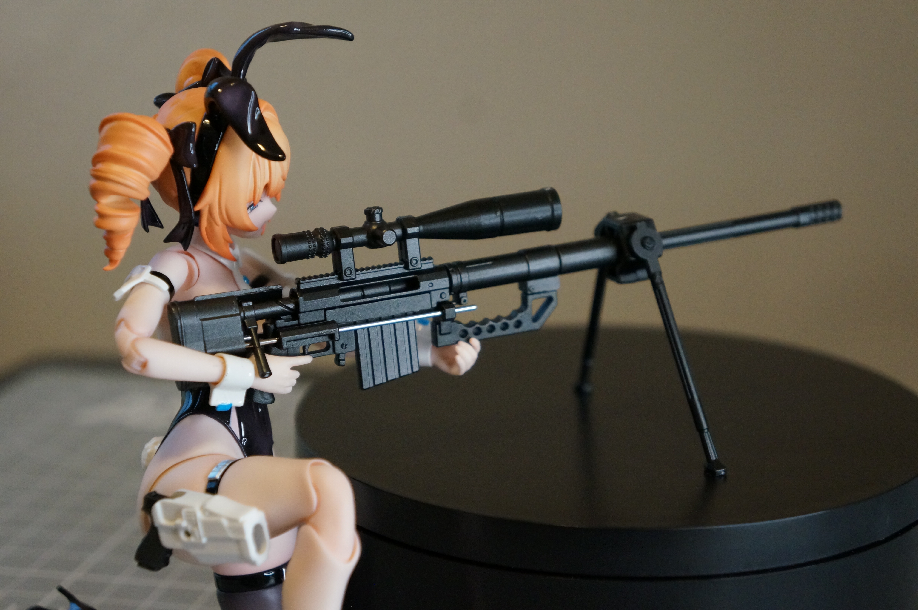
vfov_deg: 20.1
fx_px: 1719
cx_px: 459
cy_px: 305
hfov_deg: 29.9
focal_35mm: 68
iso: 2500
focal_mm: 45
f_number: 5
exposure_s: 1/80
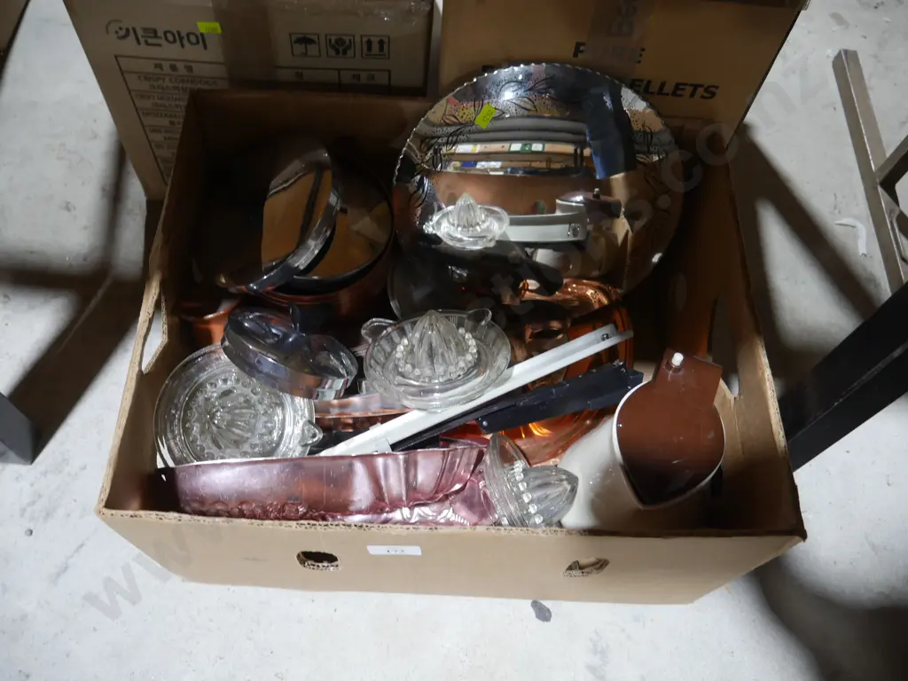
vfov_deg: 49.7
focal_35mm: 28
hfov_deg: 63.4
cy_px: 340
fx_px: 734
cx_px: 454
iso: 640
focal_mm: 14
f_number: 3.5
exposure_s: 1/60
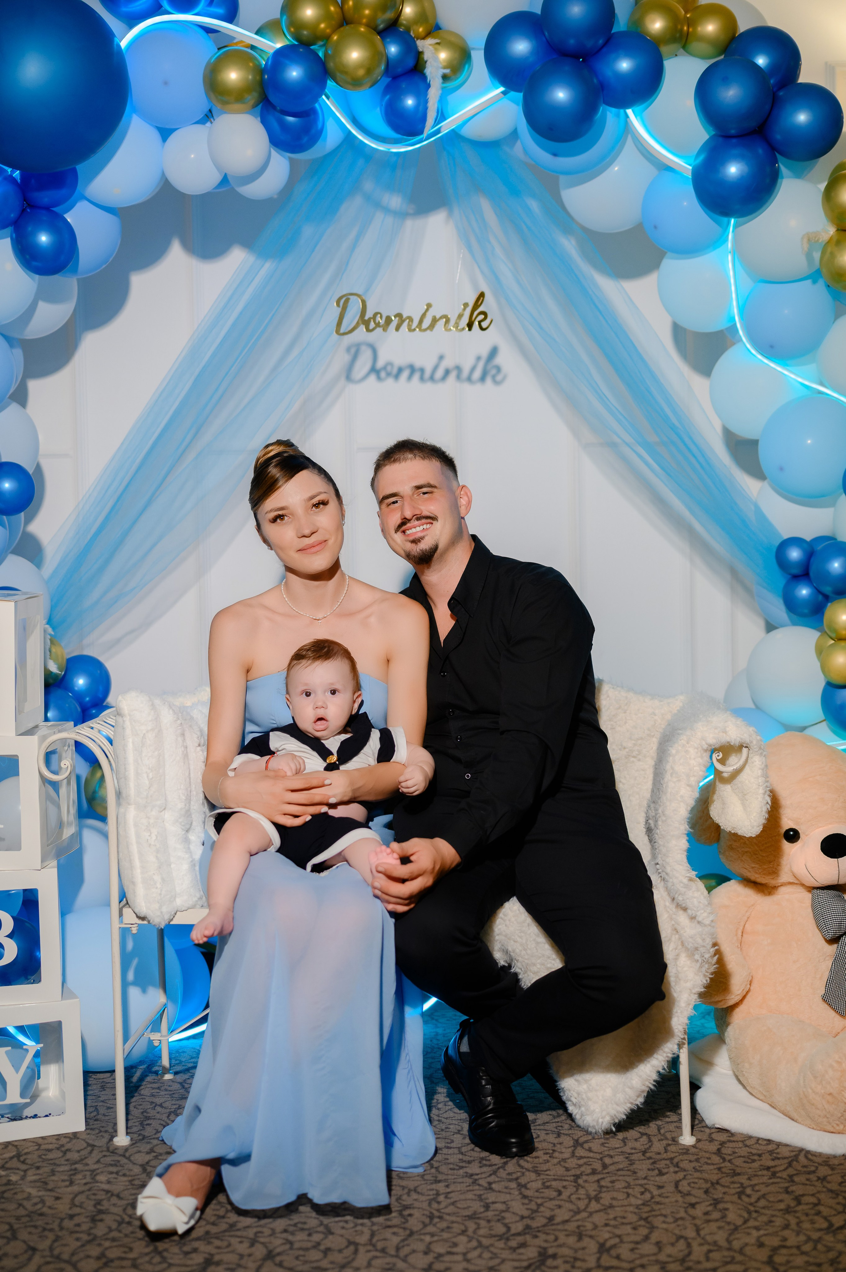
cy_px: 636
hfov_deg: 27.0
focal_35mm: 50
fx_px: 1765
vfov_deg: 39.6
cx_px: 423
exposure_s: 1/320
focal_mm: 50
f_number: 2.2
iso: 800
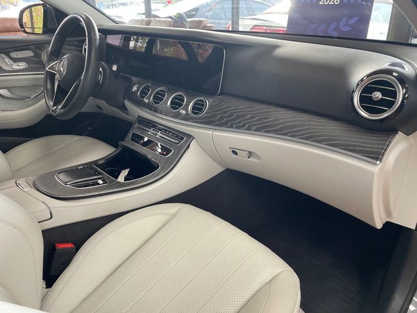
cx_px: 208
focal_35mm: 26
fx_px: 313
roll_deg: +0.8
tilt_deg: -24.5
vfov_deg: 53.1
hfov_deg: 67.3
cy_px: 156
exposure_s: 1/120
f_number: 1.6
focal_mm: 4.2
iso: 125
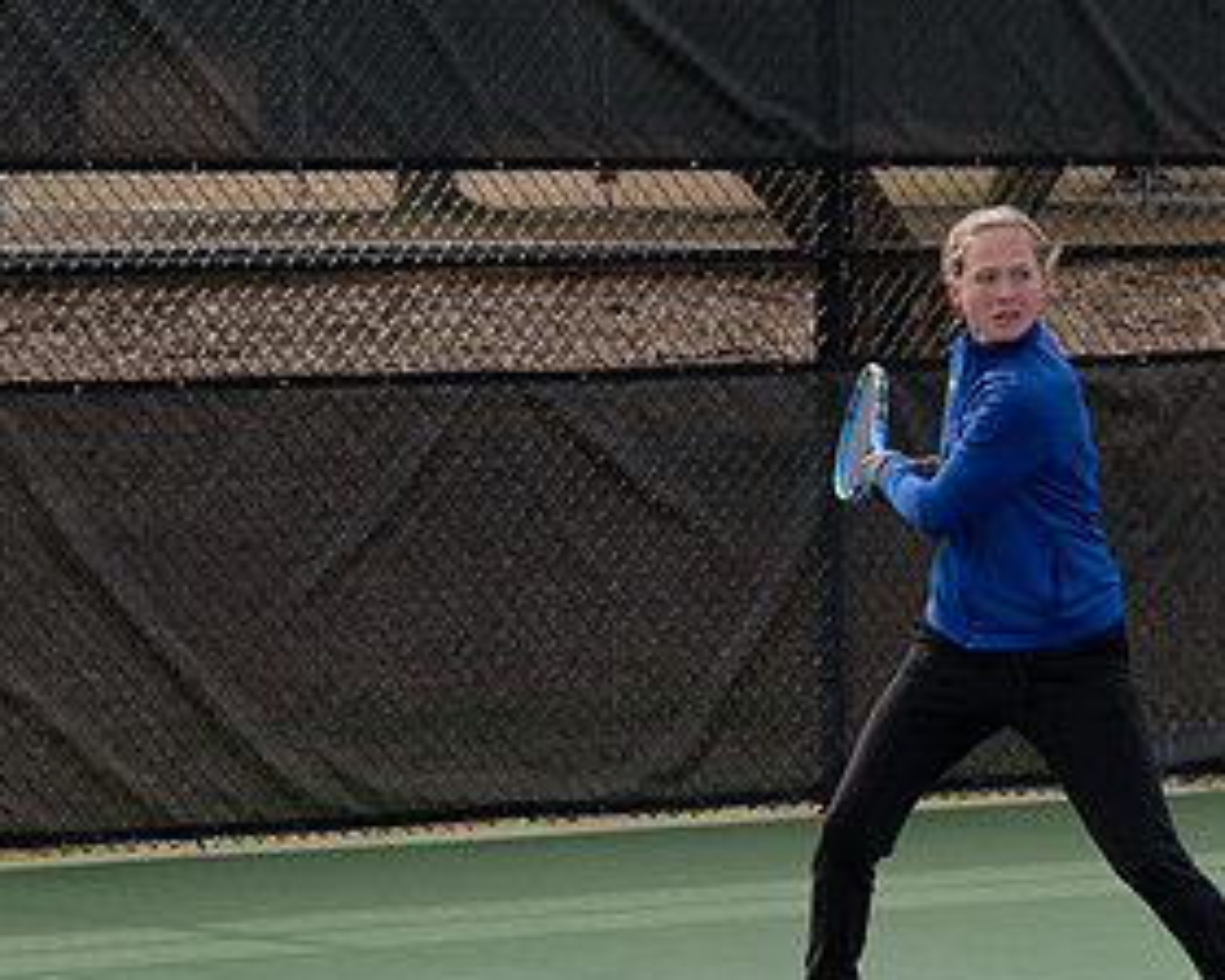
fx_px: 6889
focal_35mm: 190
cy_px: 521
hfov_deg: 10.1
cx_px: 1076
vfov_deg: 8.1
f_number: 5.3
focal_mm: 90
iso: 640
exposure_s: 1/4000
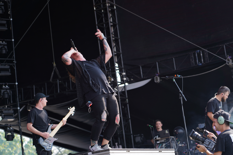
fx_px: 680
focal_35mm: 105
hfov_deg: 19.5
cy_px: 78
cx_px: 116
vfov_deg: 13.0
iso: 100
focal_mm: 105
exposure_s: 1/200
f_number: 4
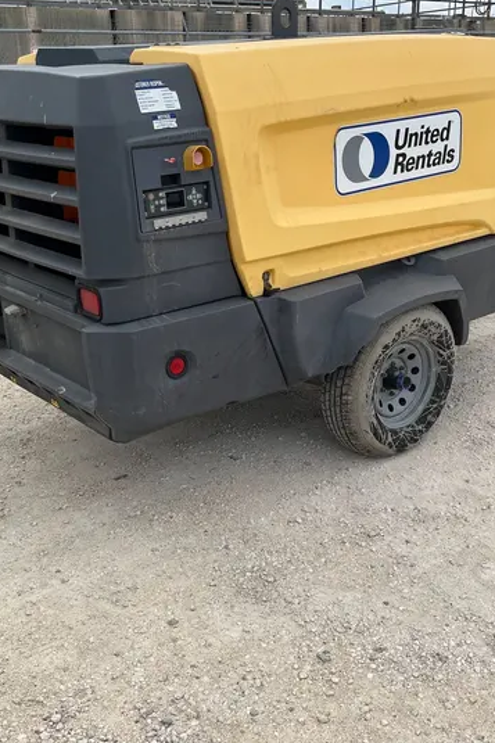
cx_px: 223
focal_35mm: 37
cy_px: 415
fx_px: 764
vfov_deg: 51.8
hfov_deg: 35.9
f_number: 1.6
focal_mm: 5.1
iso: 50
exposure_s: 1/3215
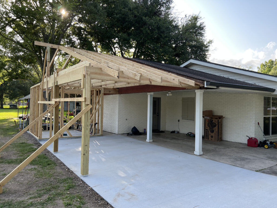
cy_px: 104
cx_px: 138
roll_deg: -1.1
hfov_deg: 67.3
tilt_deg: +1.0
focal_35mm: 26
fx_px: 208
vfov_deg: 53.1
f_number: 1.5
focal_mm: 5.7
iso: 50
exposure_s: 1/728
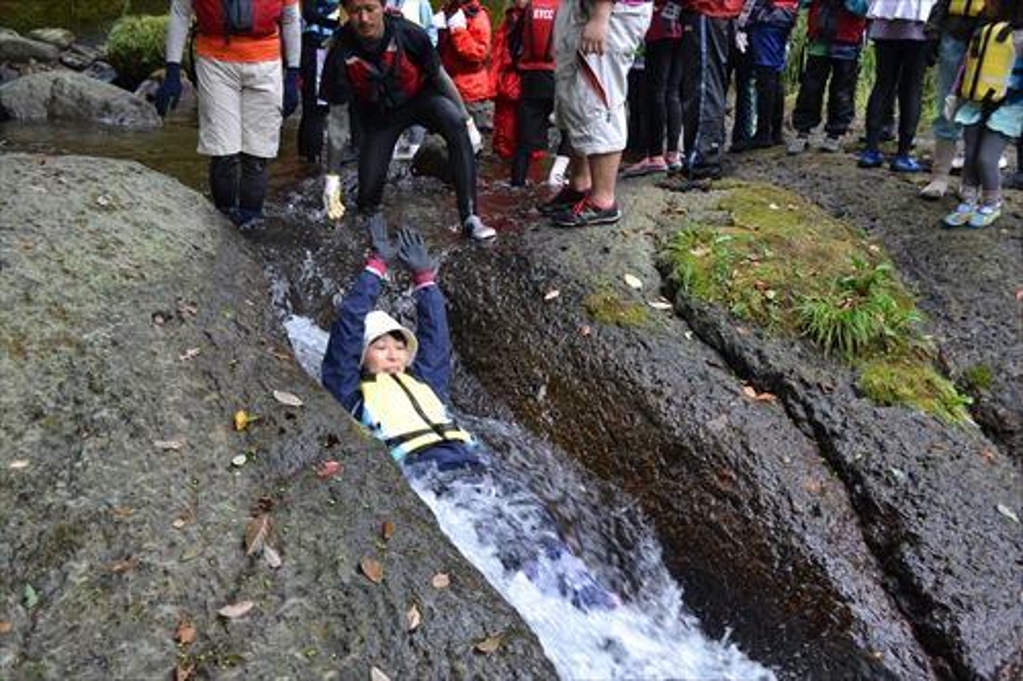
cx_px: 512
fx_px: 1023
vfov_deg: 36.8
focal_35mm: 36
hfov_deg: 53.1
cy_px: 340
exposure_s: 1/125
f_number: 5.6
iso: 280
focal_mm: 24
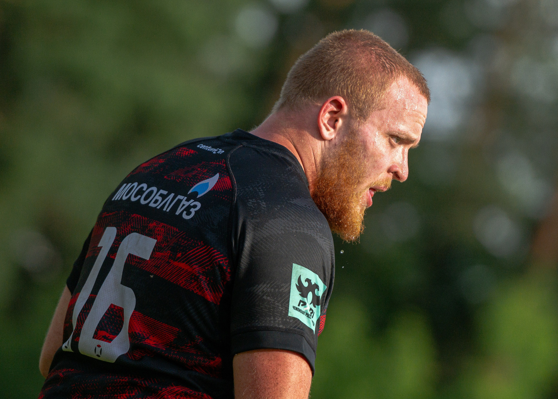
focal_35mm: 425
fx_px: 6727
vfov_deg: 3.4
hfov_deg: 4.7
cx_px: 265
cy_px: 195
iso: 400
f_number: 2.8
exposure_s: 1/4000
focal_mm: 200
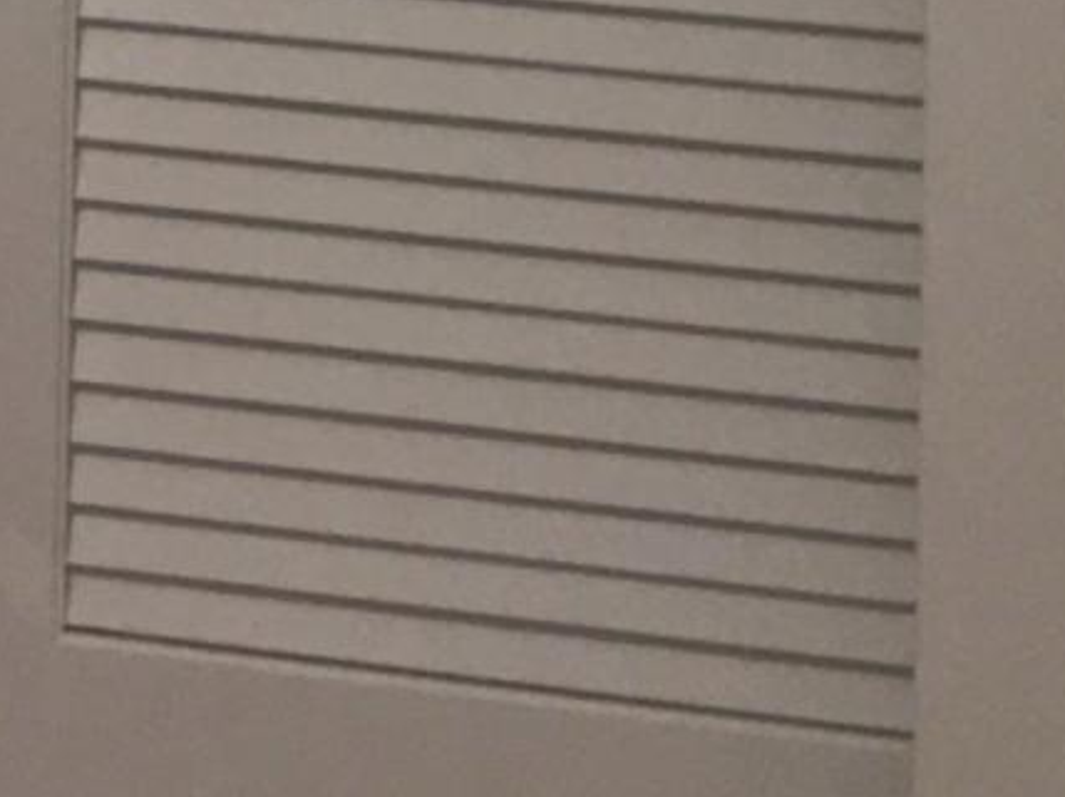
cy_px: -1234
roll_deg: -0.8
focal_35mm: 203
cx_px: -1926
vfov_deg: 6.8
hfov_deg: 8.5
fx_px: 6240
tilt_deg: -0.9
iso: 25
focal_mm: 4.15
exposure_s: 1/30
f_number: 2.2
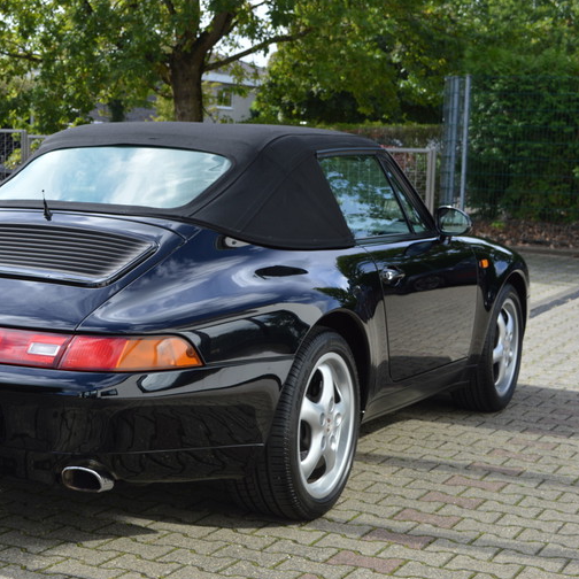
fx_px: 1249
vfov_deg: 26.1
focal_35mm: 66
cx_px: 145
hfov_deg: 25.8
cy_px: 290
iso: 100
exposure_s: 1/200
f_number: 7.1
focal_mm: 34
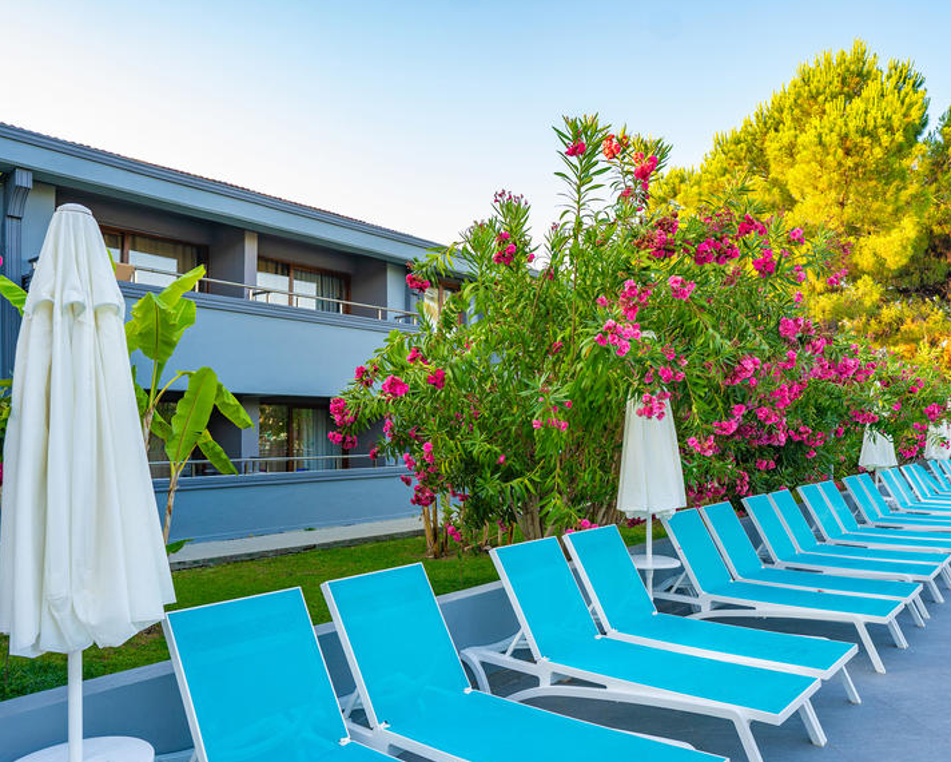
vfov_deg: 53.1
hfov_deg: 63.9
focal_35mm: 27
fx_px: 760
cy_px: 426
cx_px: 522
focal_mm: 20
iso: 200
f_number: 3.5
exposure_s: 1/250
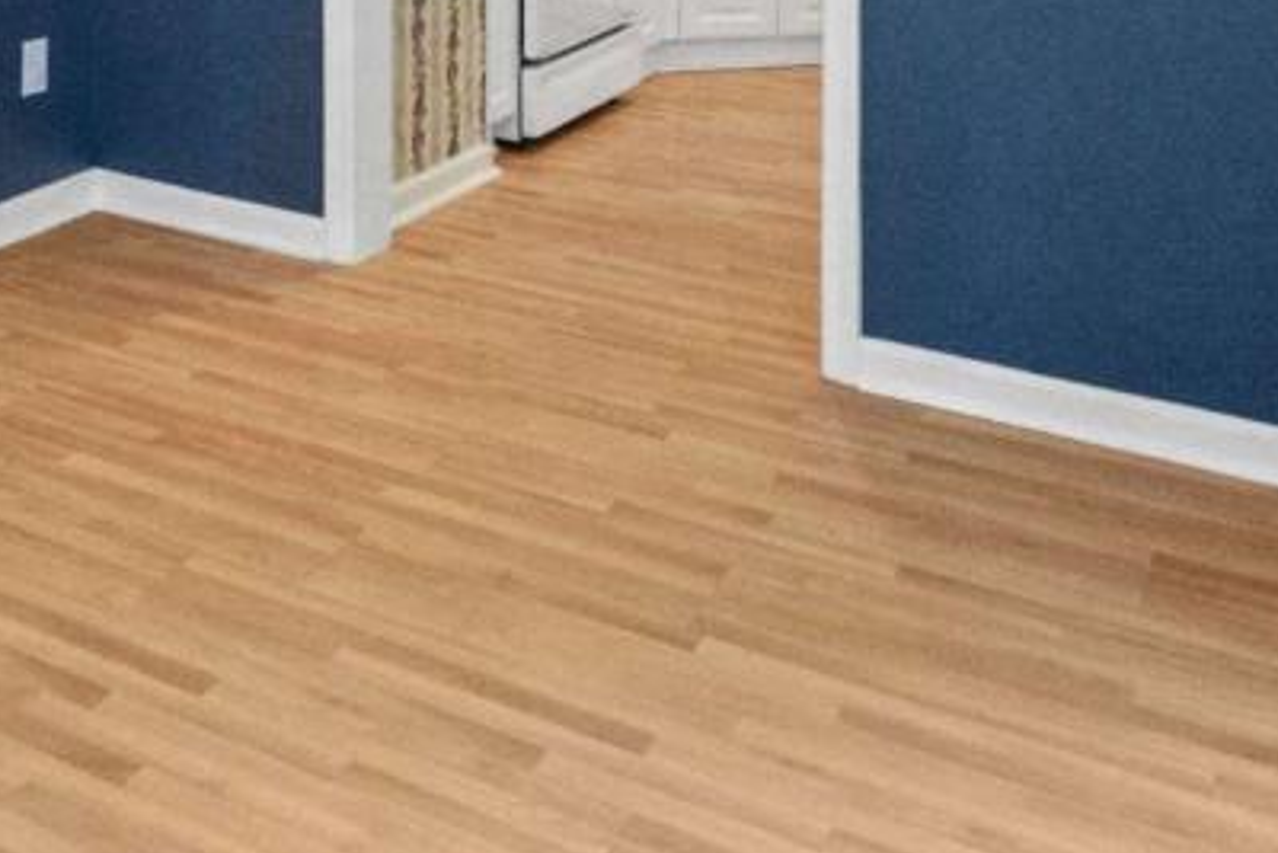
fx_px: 1705
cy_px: -323
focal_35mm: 48
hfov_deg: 38.6
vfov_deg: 23.9
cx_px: 153
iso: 1600
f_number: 8
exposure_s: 1/5
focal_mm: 16
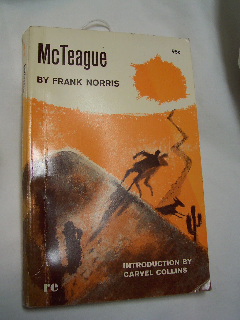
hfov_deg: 38.7
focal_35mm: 37
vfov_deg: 50.1
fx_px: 342
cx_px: 120
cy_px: 160
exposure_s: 1/60
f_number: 2.8
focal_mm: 5.6
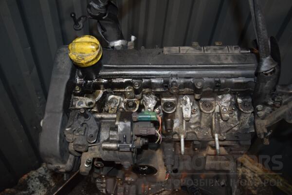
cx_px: 146
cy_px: 98
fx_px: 268
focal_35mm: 33
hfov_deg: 57.2
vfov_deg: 40.0
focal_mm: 22
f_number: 5
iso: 800
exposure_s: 1/60
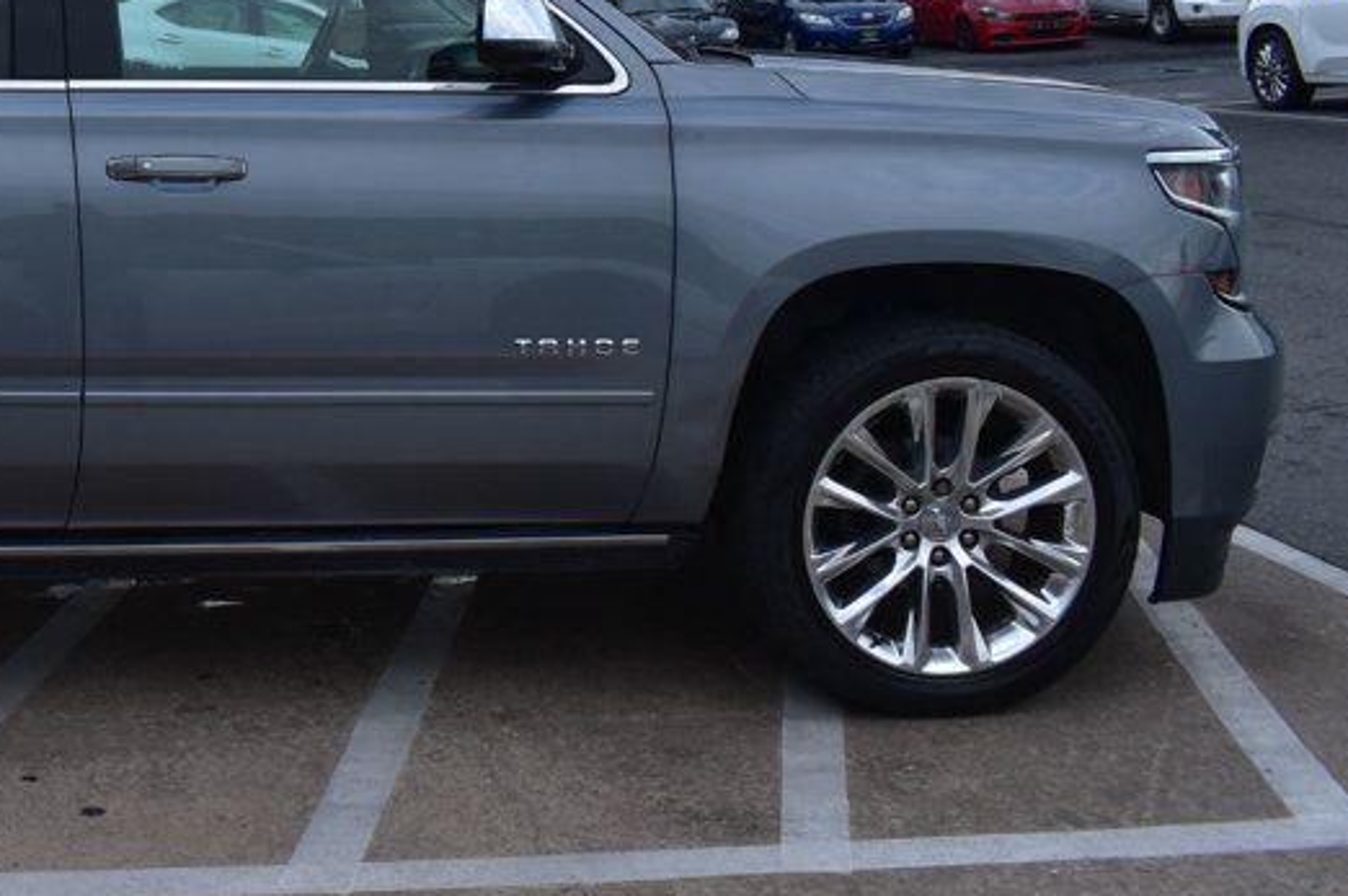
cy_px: 103
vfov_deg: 24.8
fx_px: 1983
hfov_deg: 34.8
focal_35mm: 53
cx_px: 65
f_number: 9
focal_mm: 18
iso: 400
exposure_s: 1/100
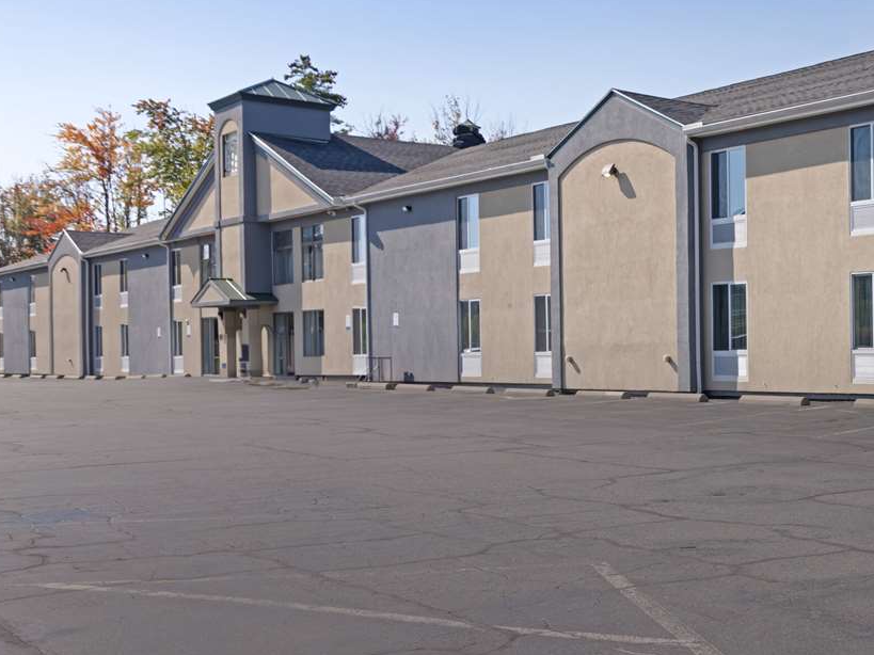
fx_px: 934
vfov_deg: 38.5
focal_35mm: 37
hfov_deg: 46.6
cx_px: 736
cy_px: 253
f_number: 9
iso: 100
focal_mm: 21
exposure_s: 1/2000
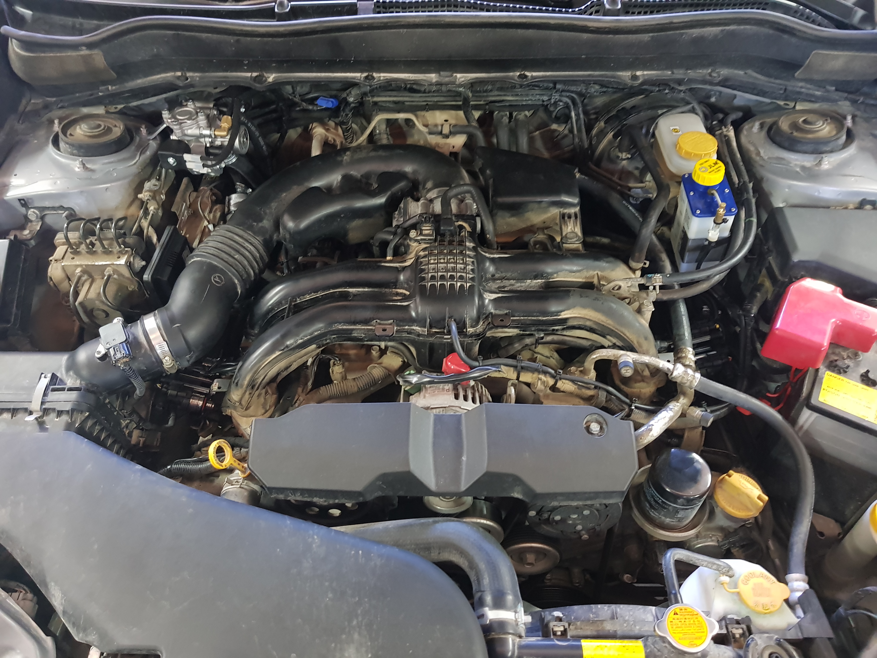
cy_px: 329
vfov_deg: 53.1
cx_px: 438
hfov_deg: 67.3
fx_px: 659
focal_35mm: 26
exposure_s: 1/10
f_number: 1.7
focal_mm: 4.2
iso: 250
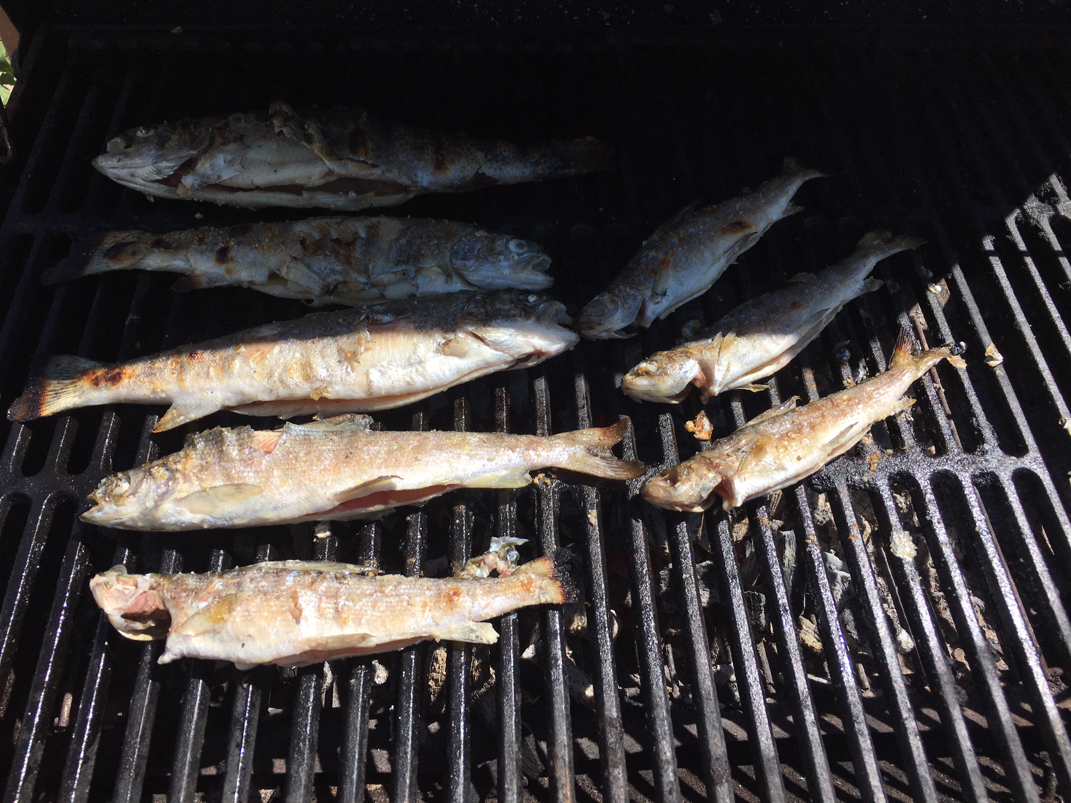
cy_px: 402
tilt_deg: -54.6
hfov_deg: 61.7
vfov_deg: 48.2
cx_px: 536
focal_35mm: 29
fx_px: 897
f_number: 2.2
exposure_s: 1/1789
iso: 25
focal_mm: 4.15
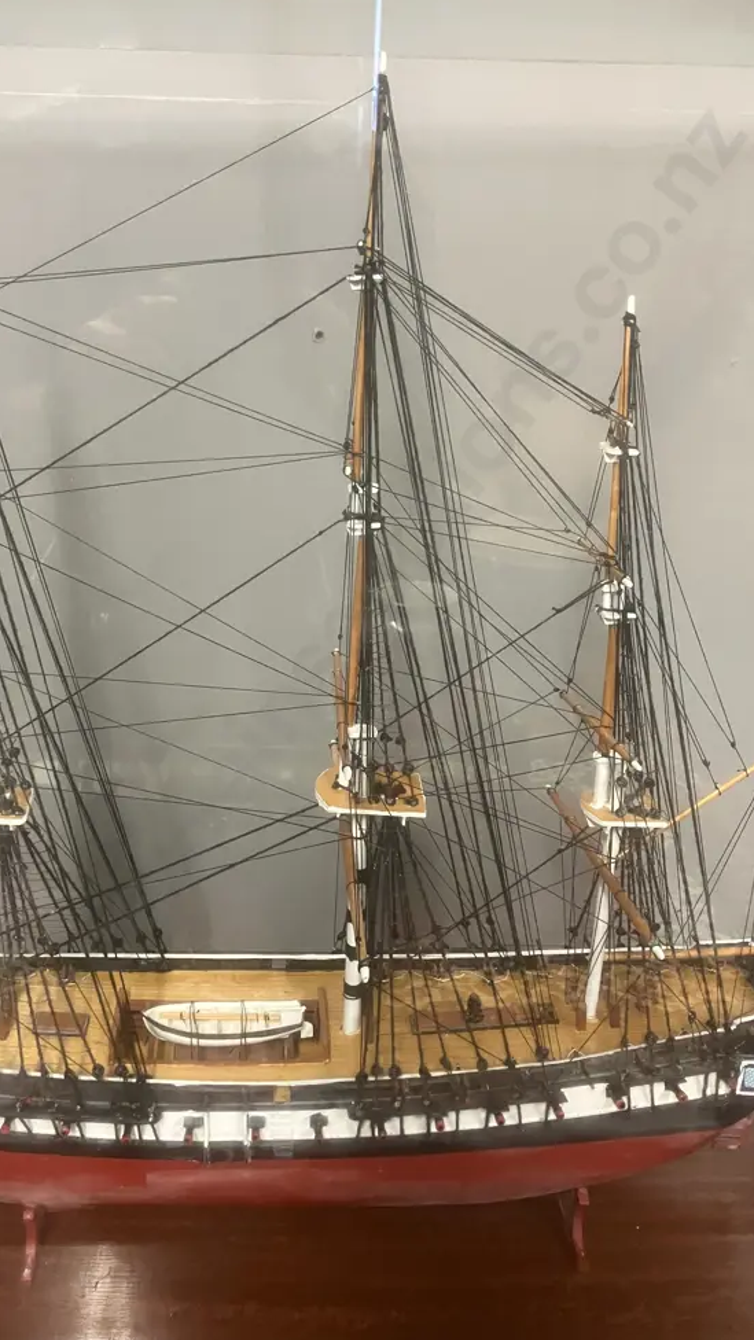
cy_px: 684
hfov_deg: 36.6
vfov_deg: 61.0
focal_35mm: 32
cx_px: 306
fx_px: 1137
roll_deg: -0.7
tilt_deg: -20.9
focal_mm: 3.99
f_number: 1.8
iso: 320
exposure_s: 1/44
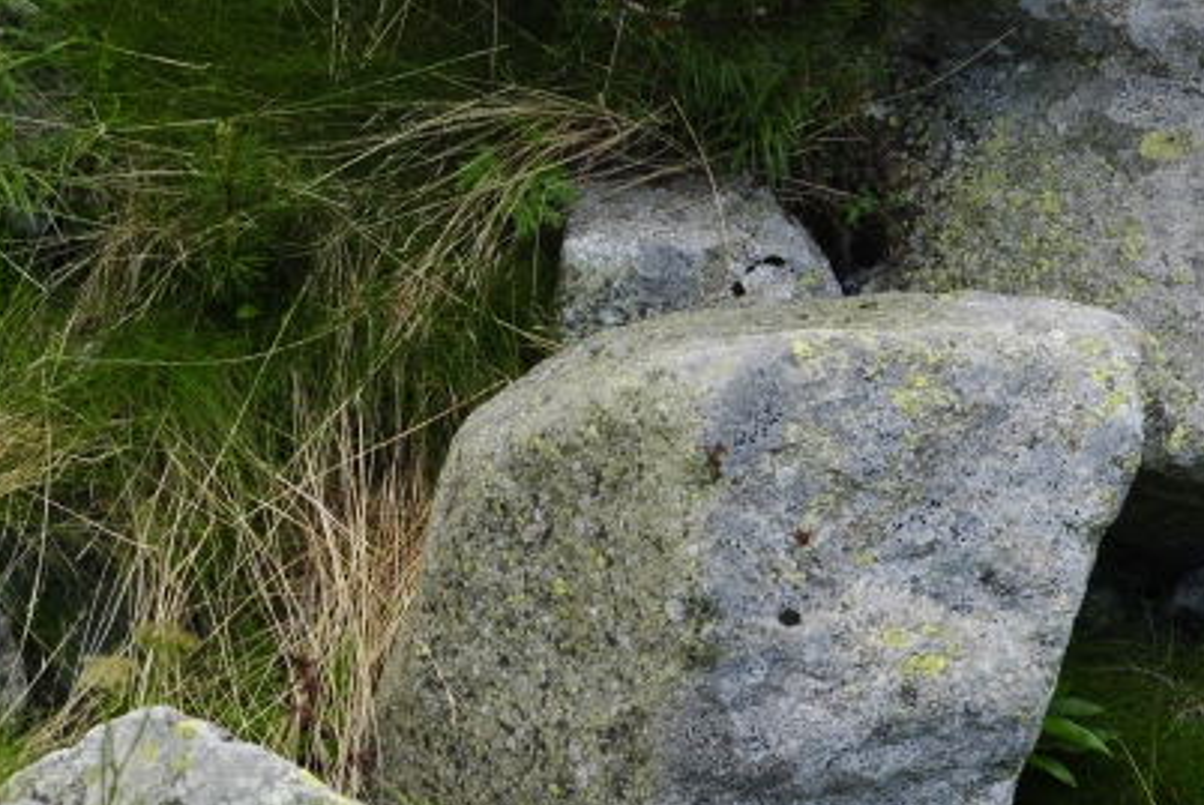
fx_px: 8504
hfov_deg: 8.1
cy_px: 272
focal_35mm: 254
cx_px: 207
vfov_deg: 5.4
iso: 200
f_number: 7.1
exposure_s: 1/100
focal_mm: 85
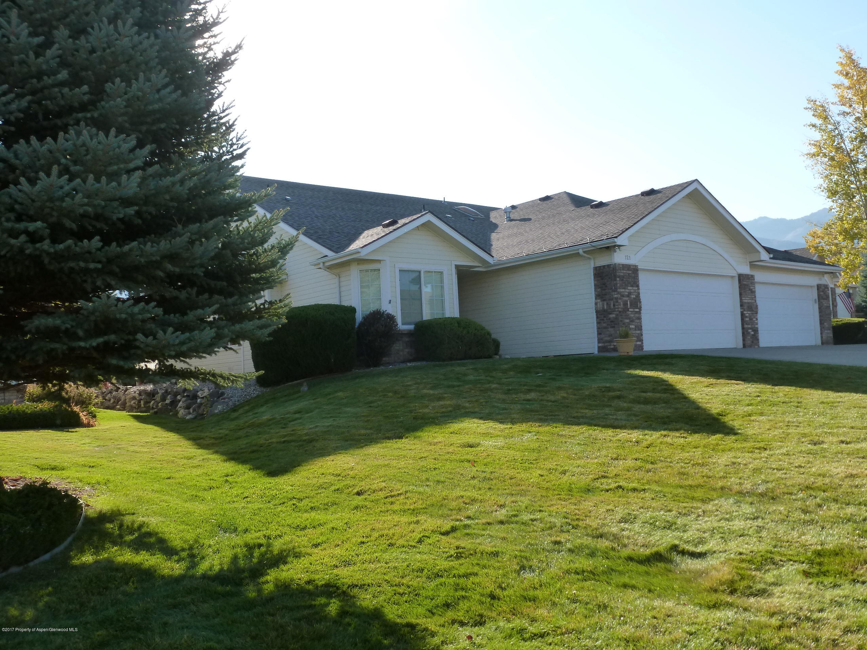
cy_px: 325
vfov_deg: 46.8
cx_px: 434
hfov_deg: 60.0
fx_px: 751
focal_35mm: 30
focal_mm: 5.4
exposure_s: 1/400
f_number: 4
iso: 160
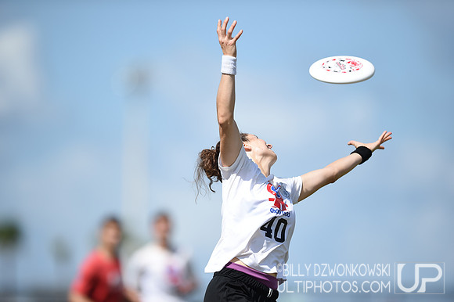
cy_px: 151
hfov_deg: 5.2
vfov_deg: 3.4
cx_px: 227
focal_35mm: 400
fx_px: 5041
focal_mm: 400
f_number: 2.8
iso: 200
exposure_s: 1/5000
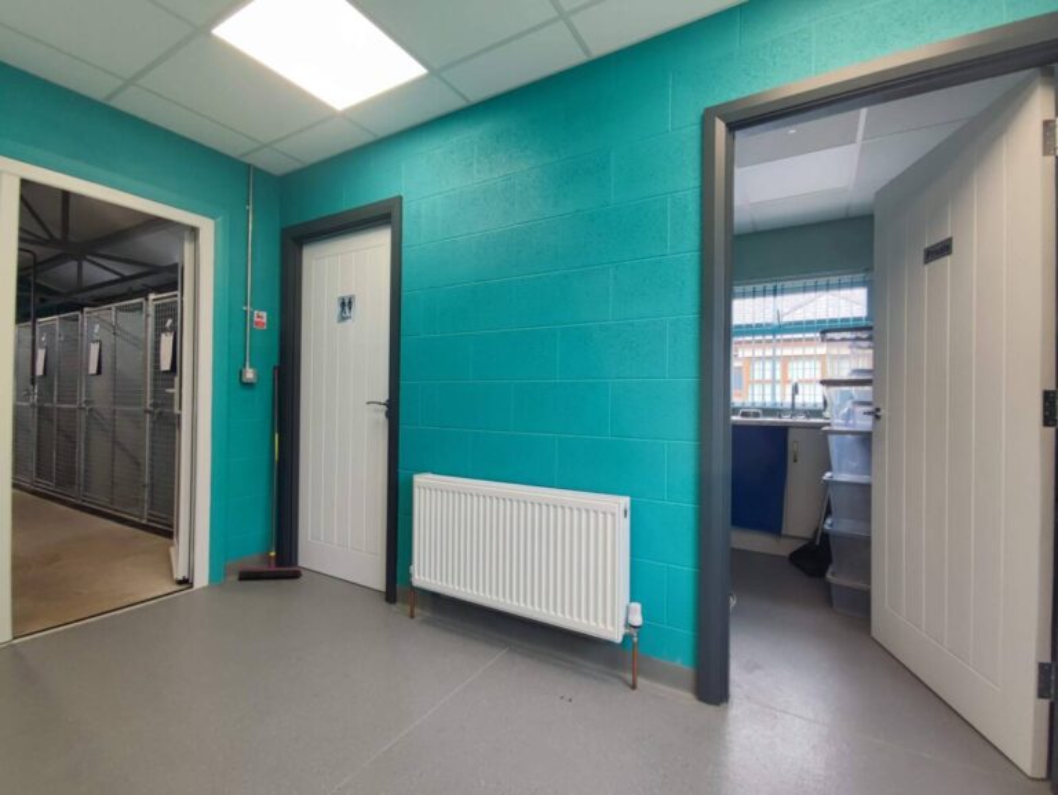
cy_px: 398
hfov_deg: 98.1
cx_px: 529
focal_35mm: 15
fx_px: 459
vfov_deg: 81.8
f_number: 2.2
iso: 51
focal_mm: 1.65
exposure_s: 1/100
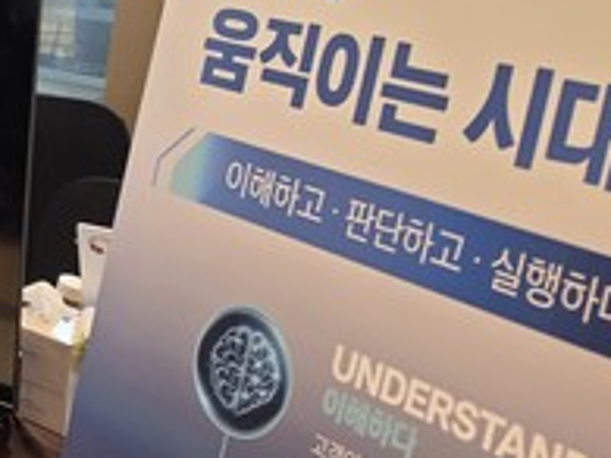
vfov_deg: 18.1
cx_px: -373
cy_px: -11
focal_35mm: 79
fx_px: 1394
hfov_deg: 20.2
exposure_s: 1/180
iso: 32
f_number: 1.4
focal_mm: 6.5
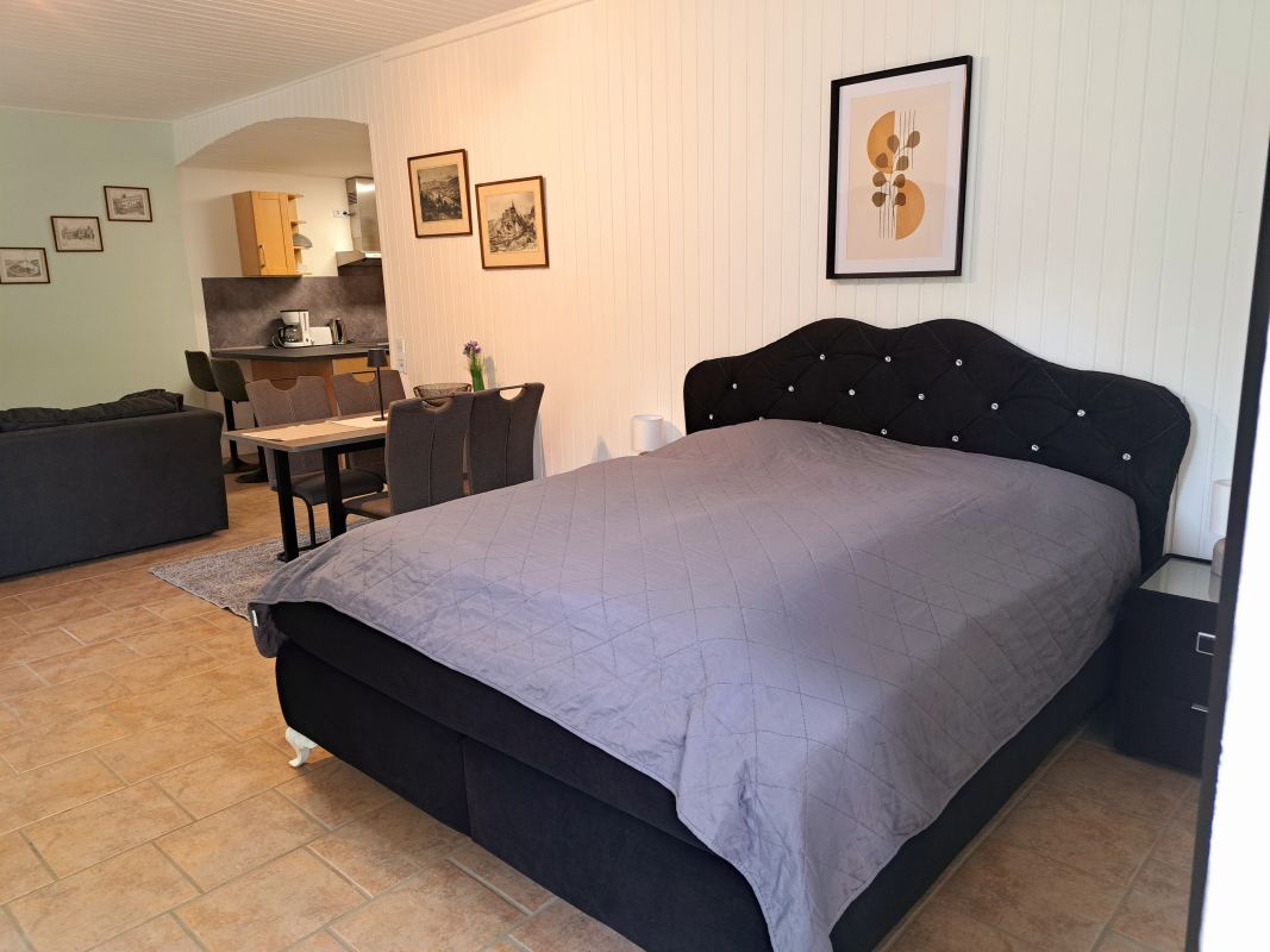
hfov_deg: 71.6
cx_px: 635
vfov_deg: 56.8
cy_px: 476
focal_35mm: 24
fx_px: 880
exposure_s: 1/50
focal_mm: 5.23
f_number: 1.8
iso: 200
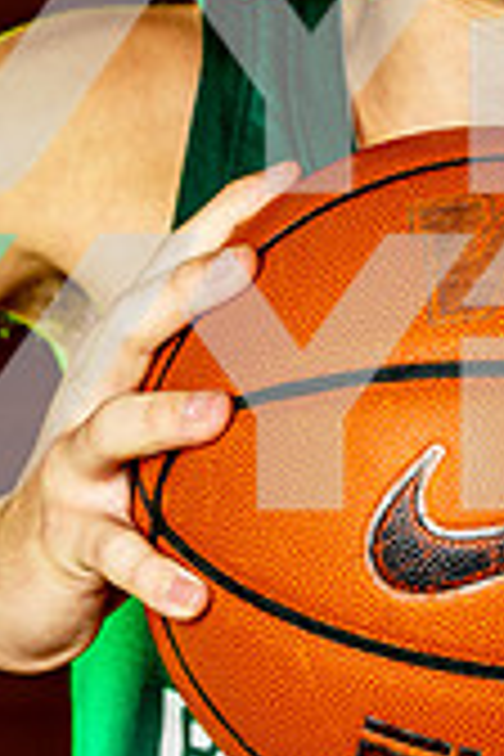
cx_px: 418
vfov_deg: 10.9
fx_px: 3948
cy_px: 58
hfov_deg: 7.3
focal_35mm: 188
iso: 200
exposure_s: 1/250
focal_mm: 70
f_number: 5
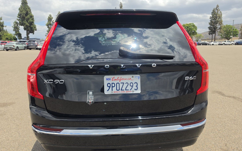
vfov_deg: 49.3
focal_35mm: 25
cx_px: 119
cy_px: 78
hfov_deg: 72.5
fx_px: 165
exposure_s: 1/6148
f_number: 1.4
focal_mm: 6.5
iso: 64
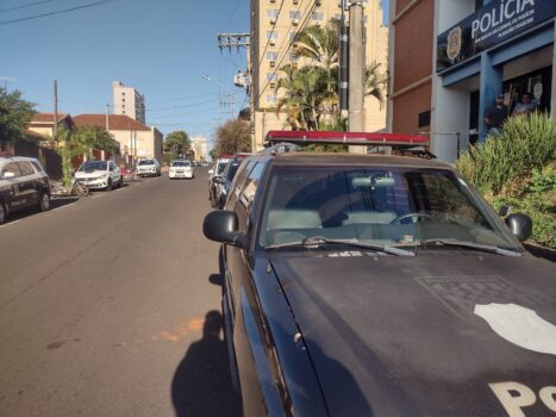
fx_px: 434
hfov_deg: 65.3
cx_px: 278
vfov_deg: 51.3
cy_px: 208
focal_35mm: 27
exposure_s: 1/2112
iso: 100
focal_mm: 4.71
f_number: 1.7
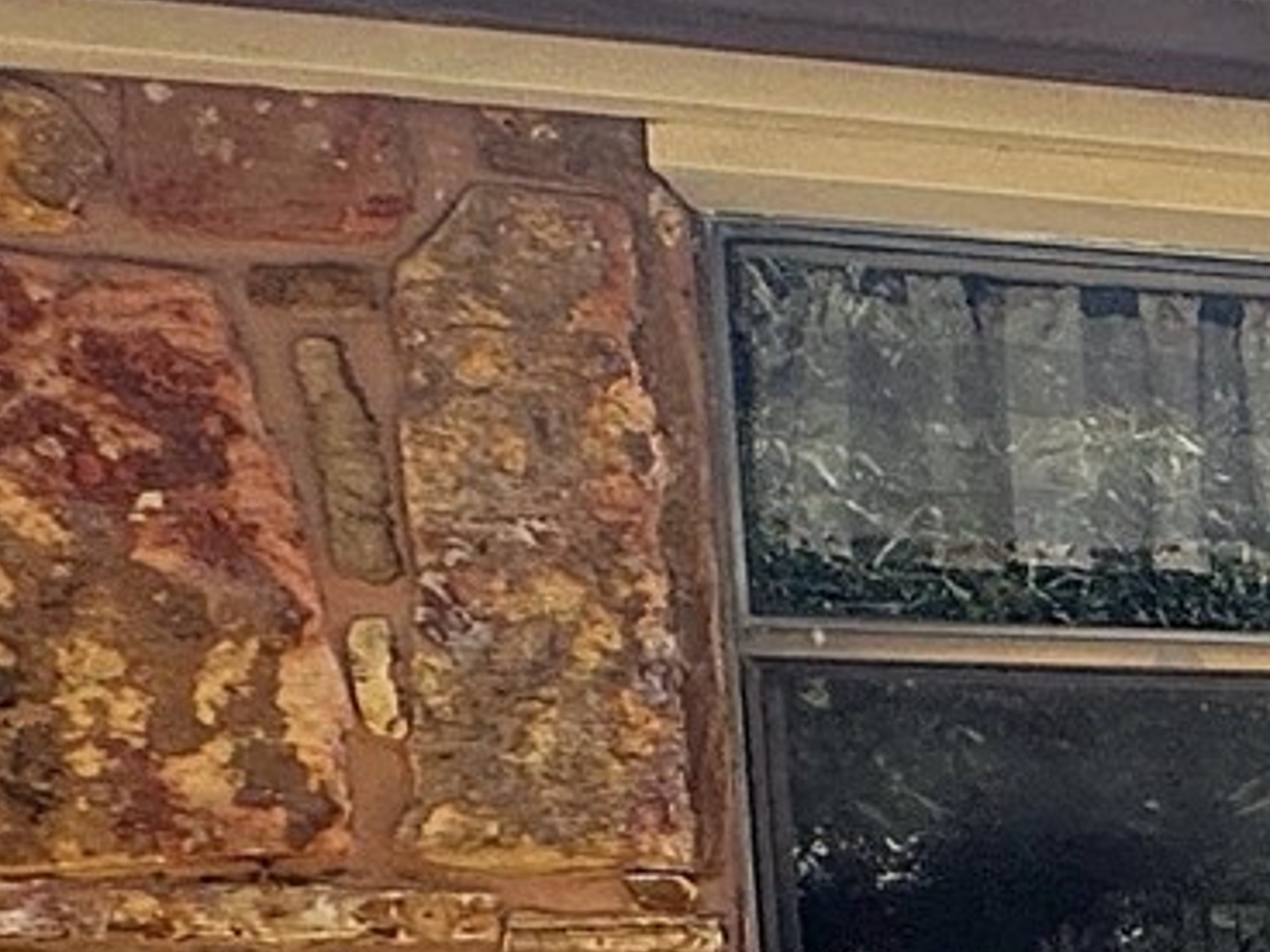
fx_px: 2678
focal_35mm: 73
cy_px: 1331
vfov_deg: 18.4
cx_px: 2409
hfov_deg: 18.9
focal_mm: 2.2
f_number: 2.2
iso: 40
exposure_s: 1/390
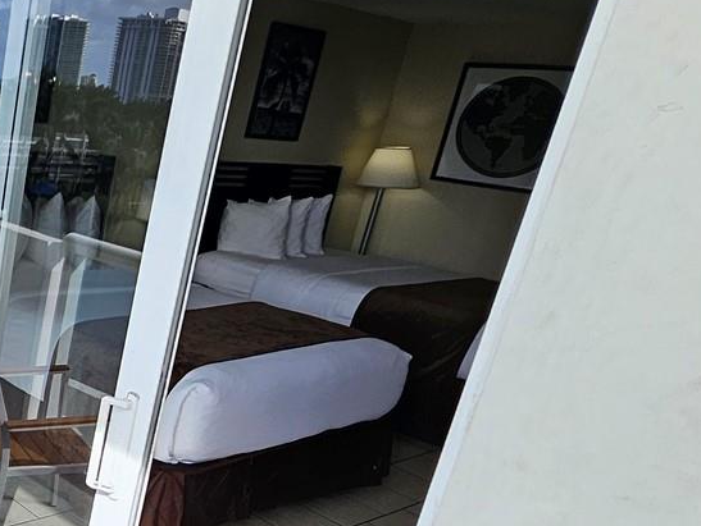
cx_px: -81
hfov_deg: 39.4
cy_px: 362
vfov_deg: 37.2
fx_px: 770
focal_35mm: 38
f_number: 2.2
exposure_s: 1/258
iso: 32
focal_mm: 1.74
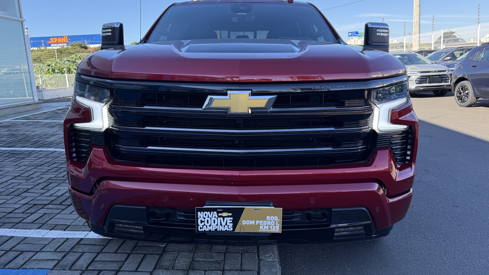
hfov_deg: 69.8
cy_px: 124
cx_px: 237
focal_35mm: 27
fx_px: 350
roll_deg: +3.8
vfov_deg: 42.8
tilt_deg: -8.9
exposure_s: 1/1192
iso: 100
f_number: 1.78
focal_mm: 6.76
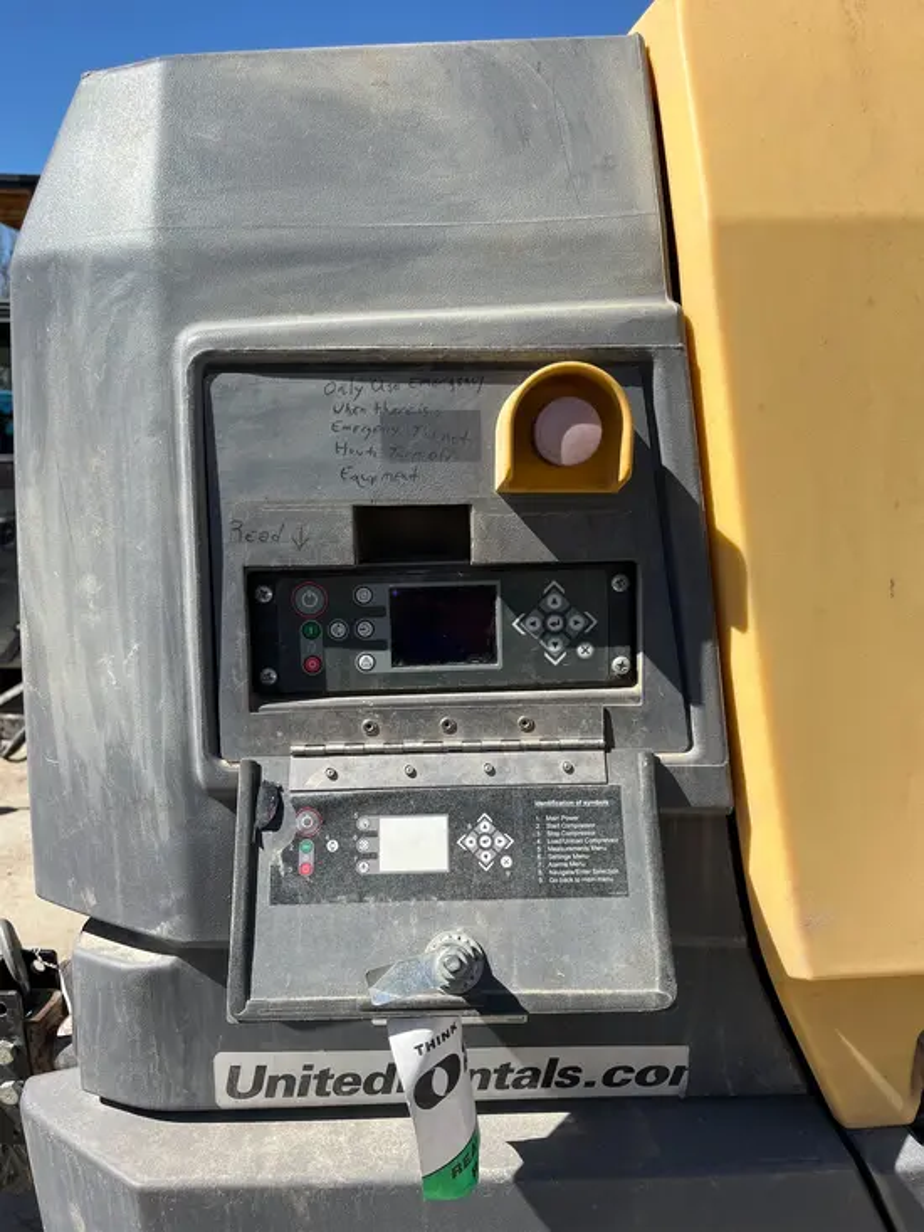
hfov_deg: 53.1
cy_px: 616
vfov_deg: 67.3
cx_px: 462
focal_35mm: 26
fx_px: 925
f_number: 1.6
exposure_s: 1/3049
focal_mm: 5.1
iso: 50
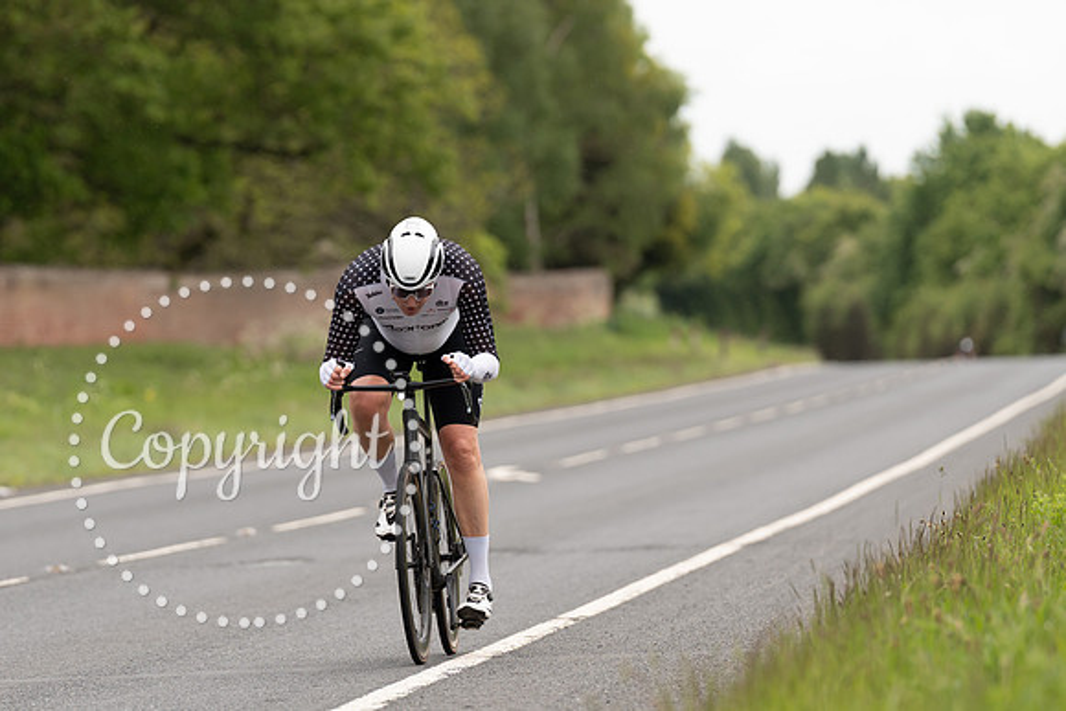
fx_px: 8397
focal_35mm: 284
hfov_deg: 7.3
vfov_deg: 4.9
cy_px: 315
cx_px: 418
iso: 200
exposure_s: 1/1000
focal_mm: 200
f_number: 3.5
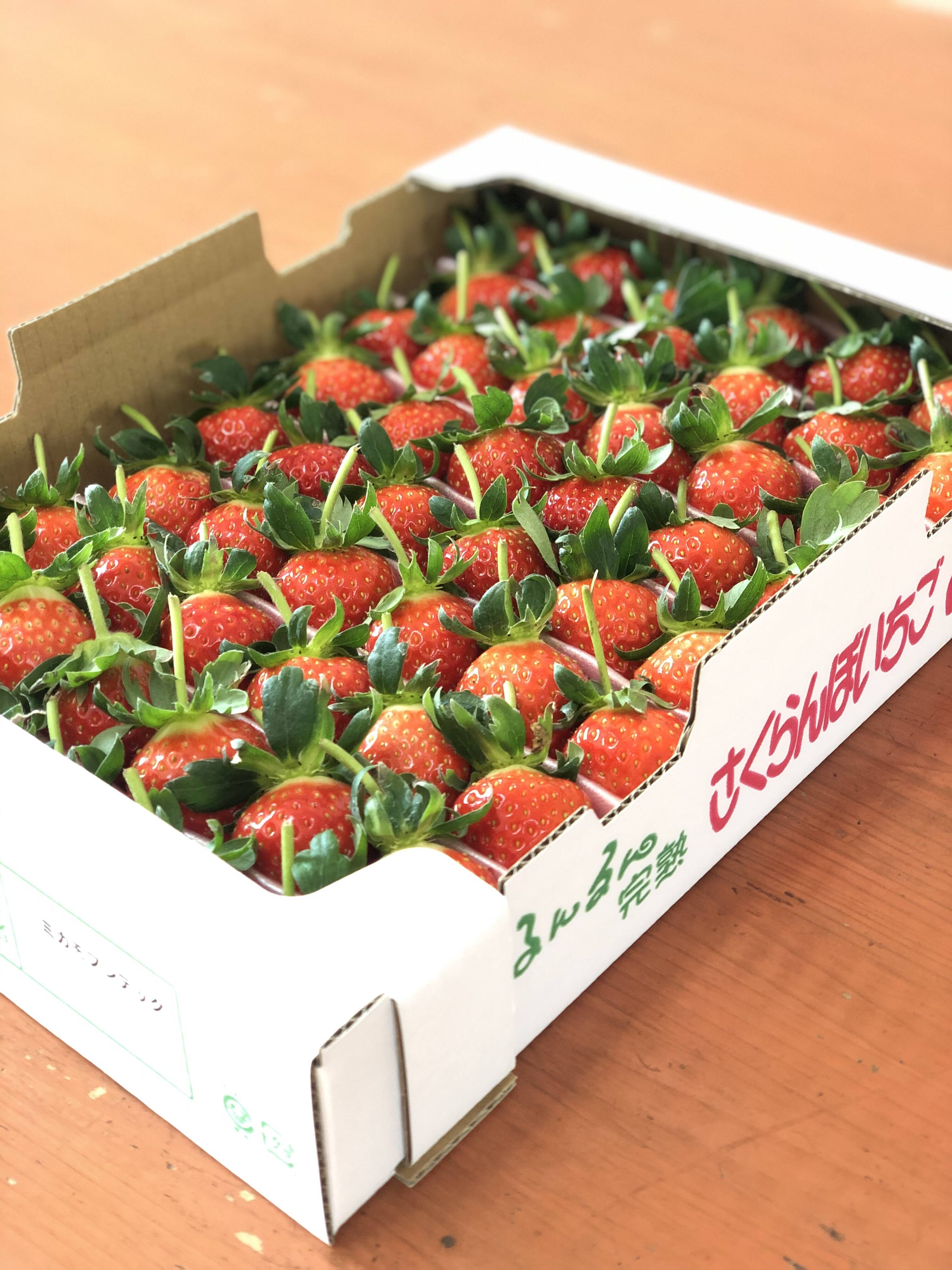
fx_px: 1907
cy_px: 635
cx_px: 476
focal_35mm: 52
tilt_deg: -37.5
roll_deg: +2.1
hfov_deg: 28.0
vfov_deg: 36.8
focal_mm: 6
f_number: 2.4
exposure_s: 1/40
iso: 80
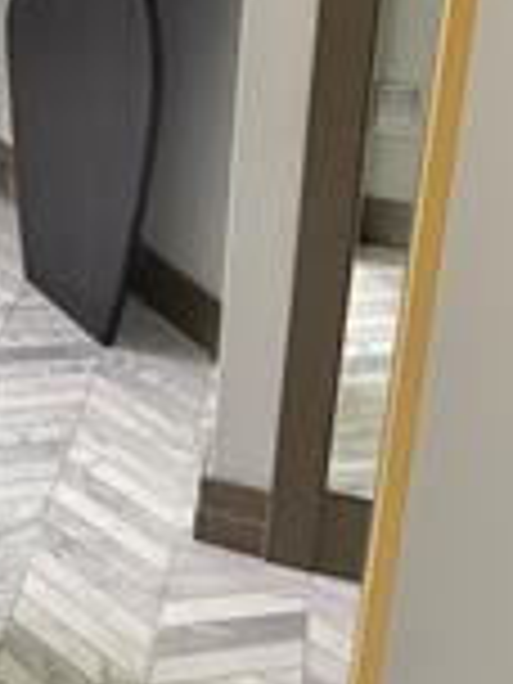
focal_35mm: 63
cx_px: -140
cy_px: -54
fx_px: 1245
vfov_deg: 28.2
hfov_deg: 21.3
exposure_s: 1/60
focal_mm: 6.76
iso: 400
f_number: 1.78
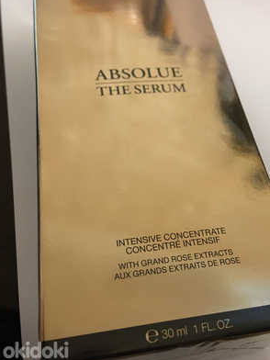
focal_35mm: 37
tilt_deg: -53.3
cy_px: 152
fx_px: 385
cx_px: 149
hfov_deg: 38.6
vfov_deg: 50.0
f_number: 2.2
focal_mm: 4.15
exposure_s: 1/10
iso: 100
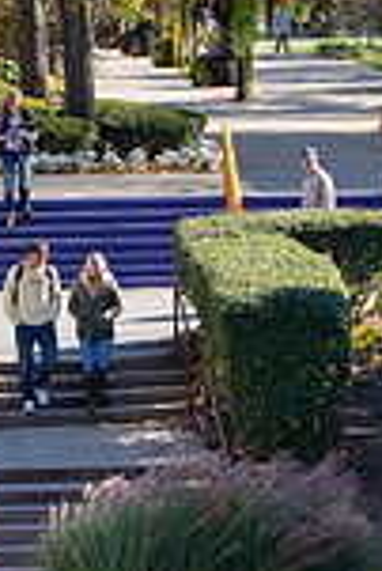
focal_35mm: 307
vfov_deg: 6.7
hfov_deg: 4.5
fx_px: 4875
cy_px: 119
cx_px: 11
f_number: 7.1
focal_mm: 80
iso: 400
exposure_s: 1/400
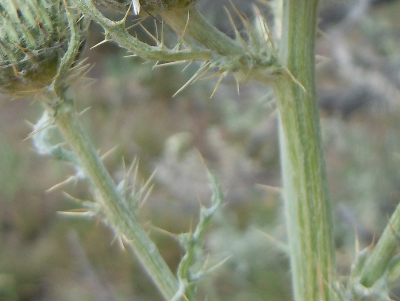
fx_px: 855
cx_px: 321
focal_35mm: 74
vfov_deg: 19.1
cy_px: -33
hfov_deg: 25.8
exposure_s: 1/320
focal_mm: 5.4
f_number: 3.5
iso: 100
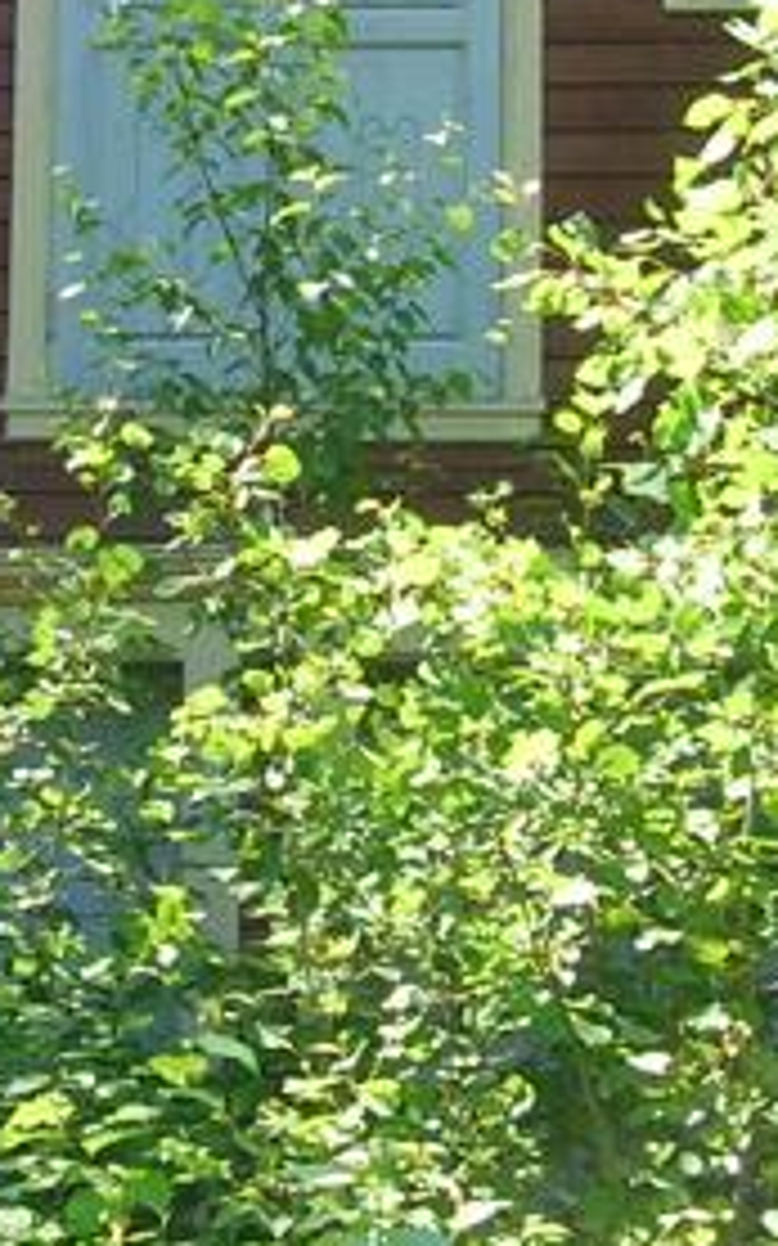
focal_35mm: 133
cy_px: 337
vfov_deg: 15.7
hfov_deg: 9.8
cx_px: 153
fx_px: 4514
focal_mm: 5.7
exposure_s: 1/54.4
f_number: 4.9
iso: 50
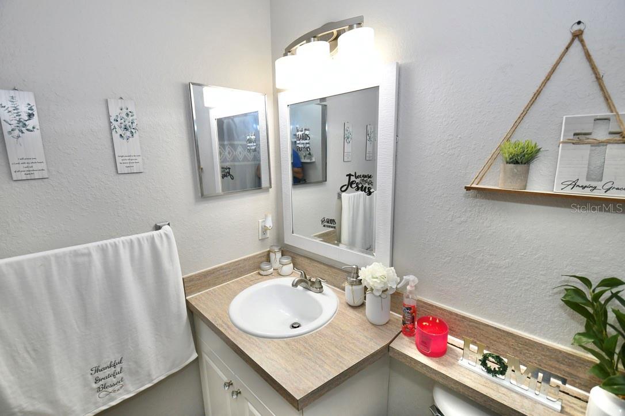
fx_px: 260
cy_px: 208
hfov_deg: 100.4
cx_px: 312
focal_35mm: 15
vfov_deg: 77.3
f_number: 5
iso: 800
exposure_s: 1/200
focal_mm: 10
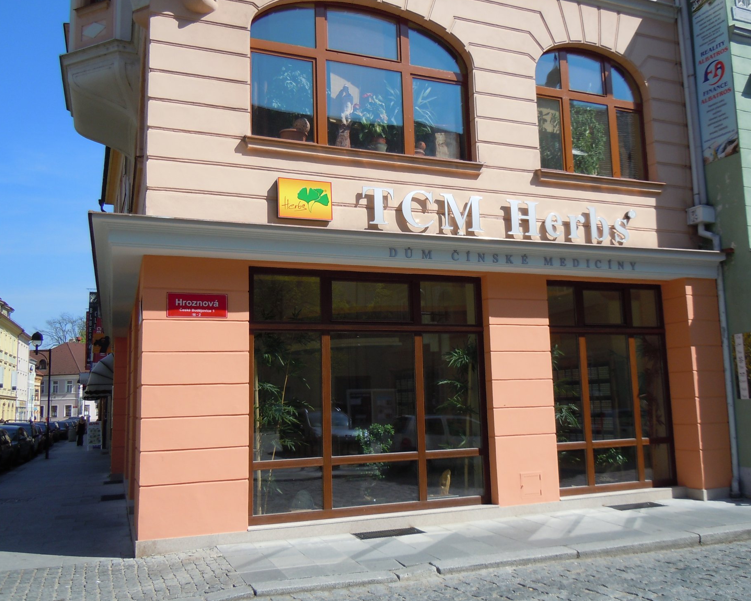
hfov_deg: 55.6
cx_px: 392
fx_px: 711
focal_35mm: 32
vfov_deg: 45.8
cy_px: 296
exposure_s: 1/1000
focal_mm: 5.4
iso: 100
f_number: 3.5
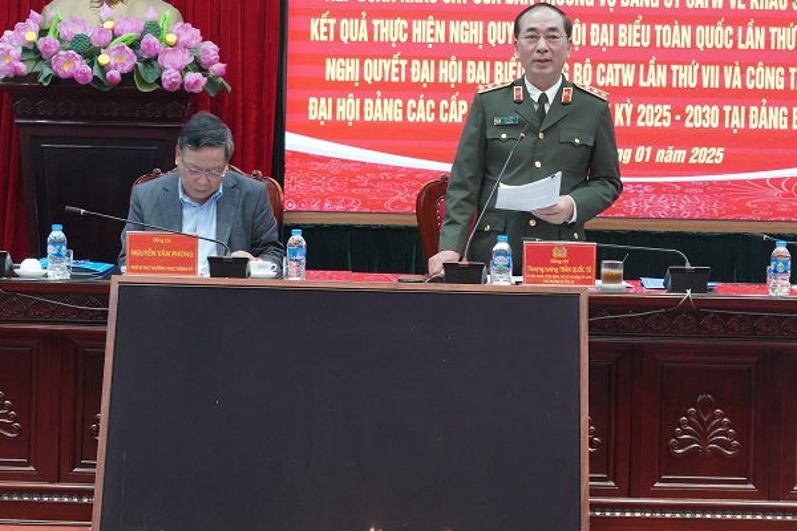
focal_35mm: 108
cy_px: 126
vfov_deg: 12.6
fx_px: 2391
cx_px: 323
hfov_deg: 18.9
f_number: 8
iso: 3200
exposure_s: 1/125
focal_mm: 60
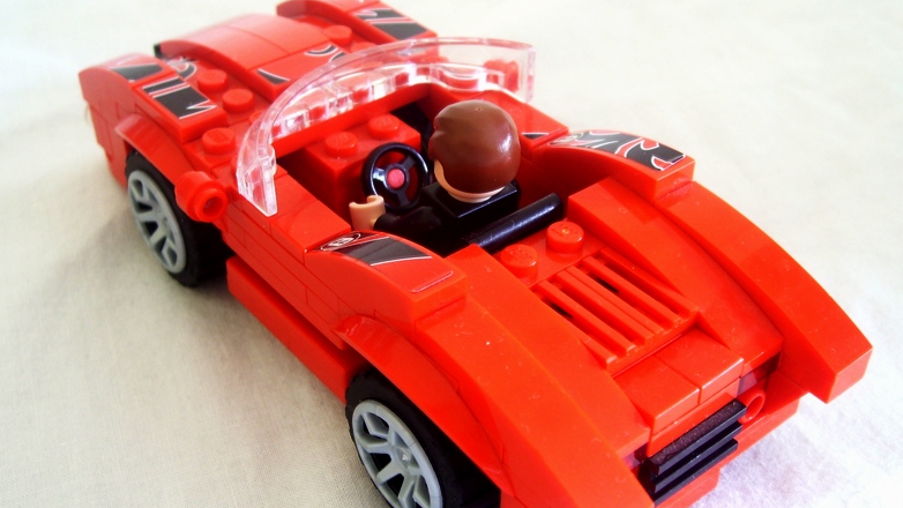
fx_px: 934
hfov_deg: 51.6
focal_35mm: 39
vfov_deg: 30.4
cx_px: 446
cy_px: 269
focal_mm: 5.8
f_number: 2.8
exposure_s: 1/2
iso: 50
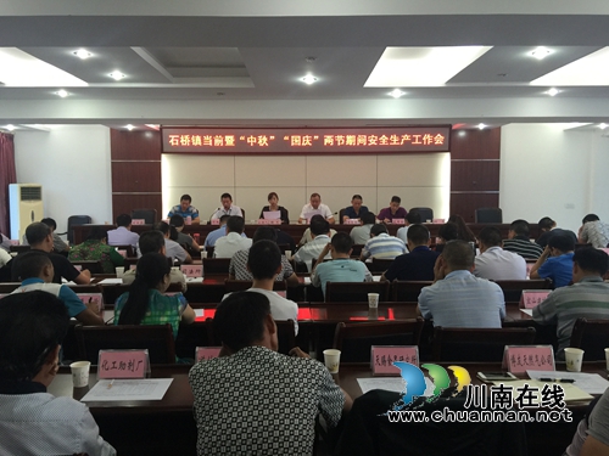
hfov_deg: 61.7
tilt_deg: -4.3
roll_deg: -0.2
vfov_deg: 48.2
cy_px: 228
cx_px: 304
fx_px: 510
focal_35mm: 29
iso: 64
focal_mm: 4.15
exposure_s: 1/33
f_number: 2.2
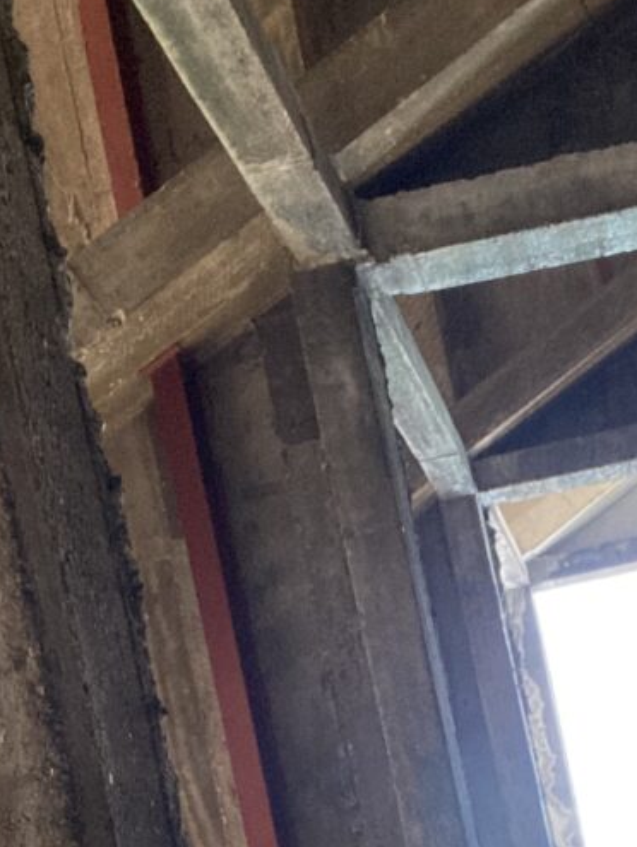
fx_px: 1519
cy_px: 794
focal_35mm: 62
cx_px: 615
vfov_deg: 29.6
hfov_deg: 22.9
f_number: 2.2
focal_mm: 2.71
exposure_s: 1/60
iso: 100
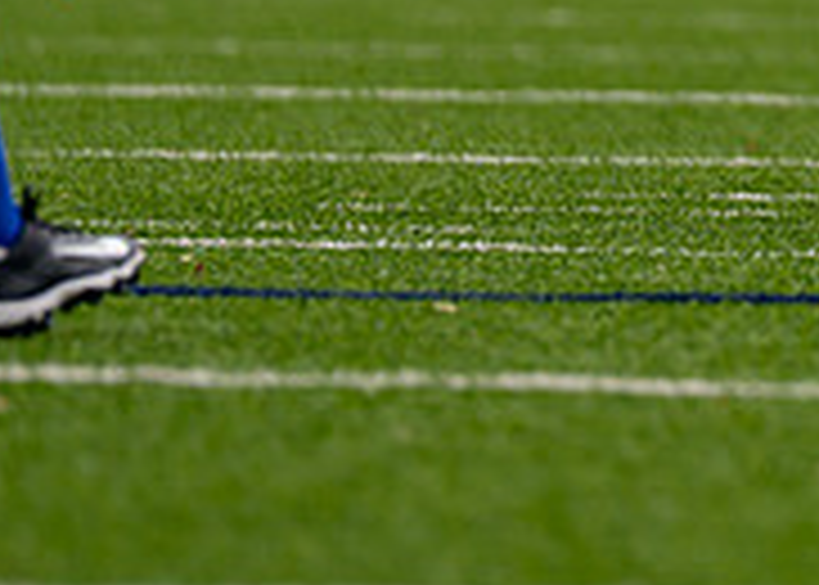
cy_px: -253
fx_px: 20306
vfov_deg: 1.6
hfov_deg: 2.3
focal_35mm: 873
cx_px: 1352
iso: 125
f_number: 2.8
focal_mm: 200
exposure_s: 1/2500
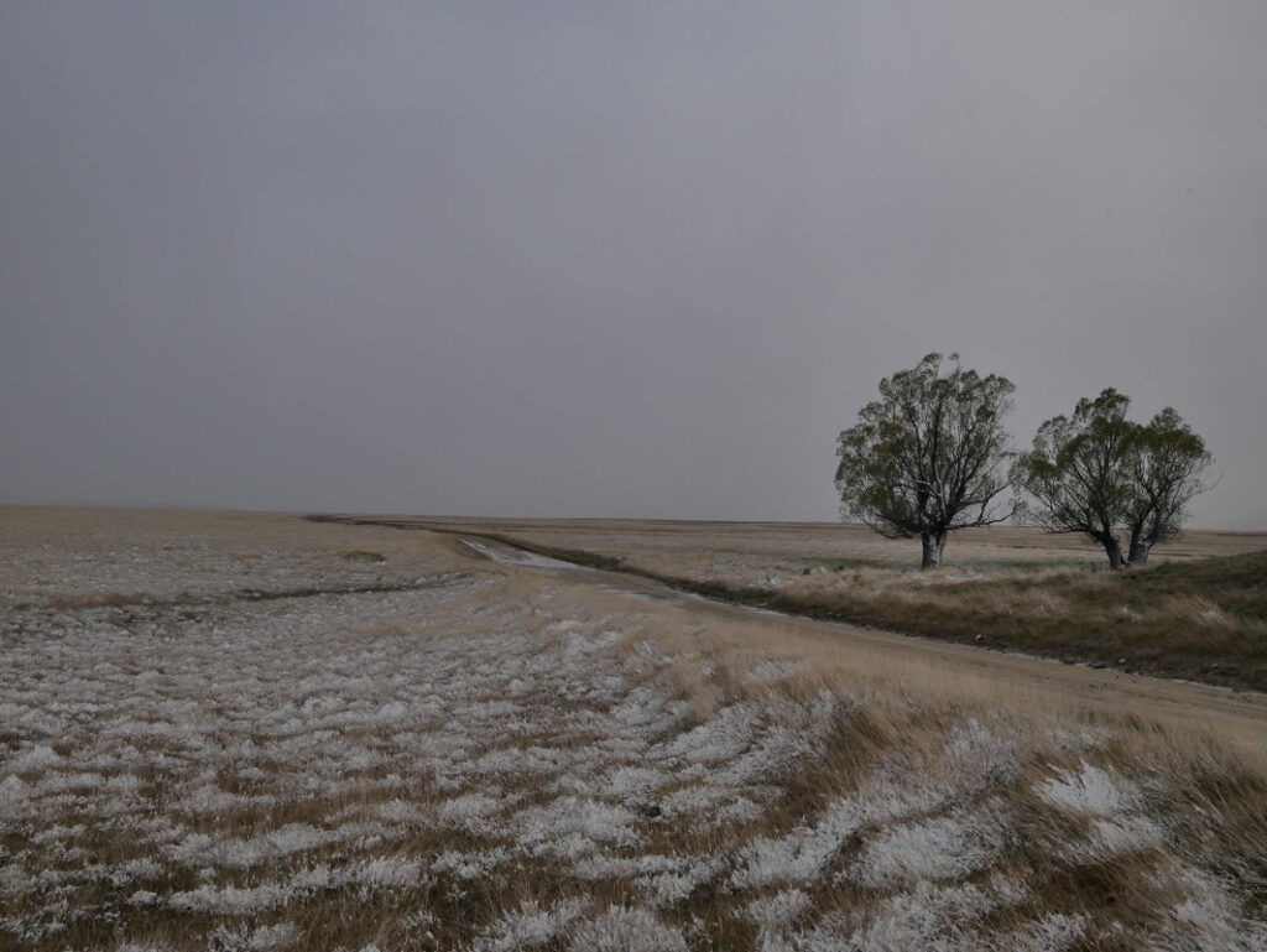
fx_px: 1099
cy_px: 476
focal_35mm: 30
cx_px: 634
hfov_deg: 59.9
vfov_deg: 46.8
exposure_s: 1/500
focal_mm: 15
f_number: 6.3
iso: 200
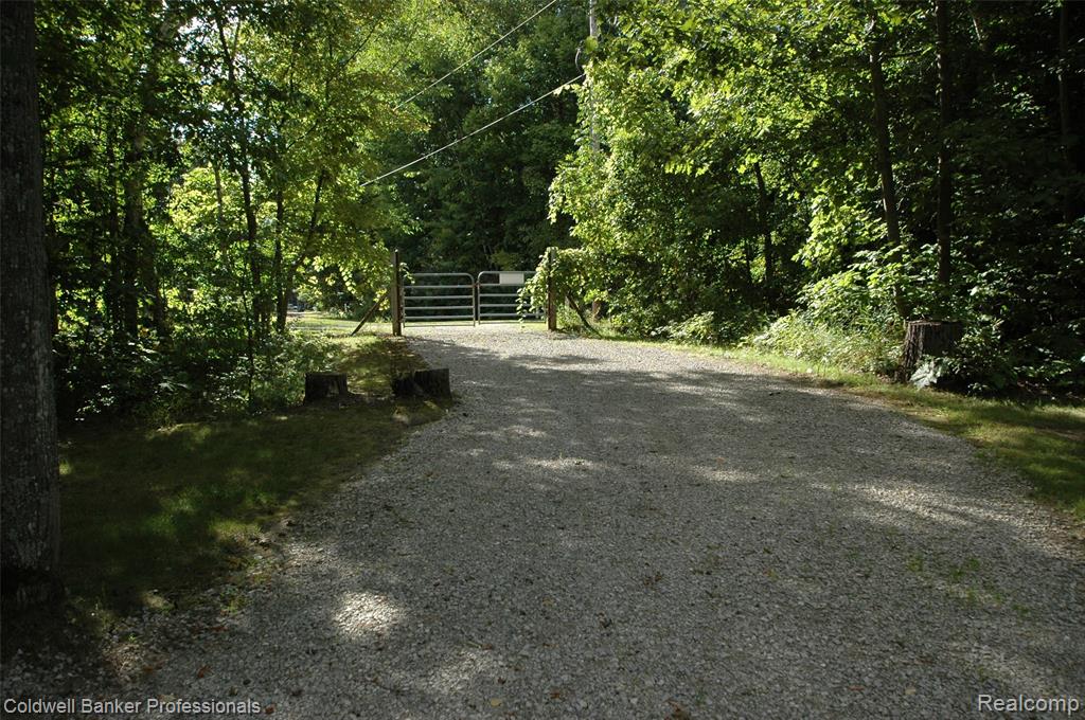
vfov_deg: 43.5
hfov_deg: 62.0
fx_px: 903
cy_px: 360
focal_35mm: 30
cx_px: 542
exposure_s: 1/160
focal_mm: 20
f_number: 7.1
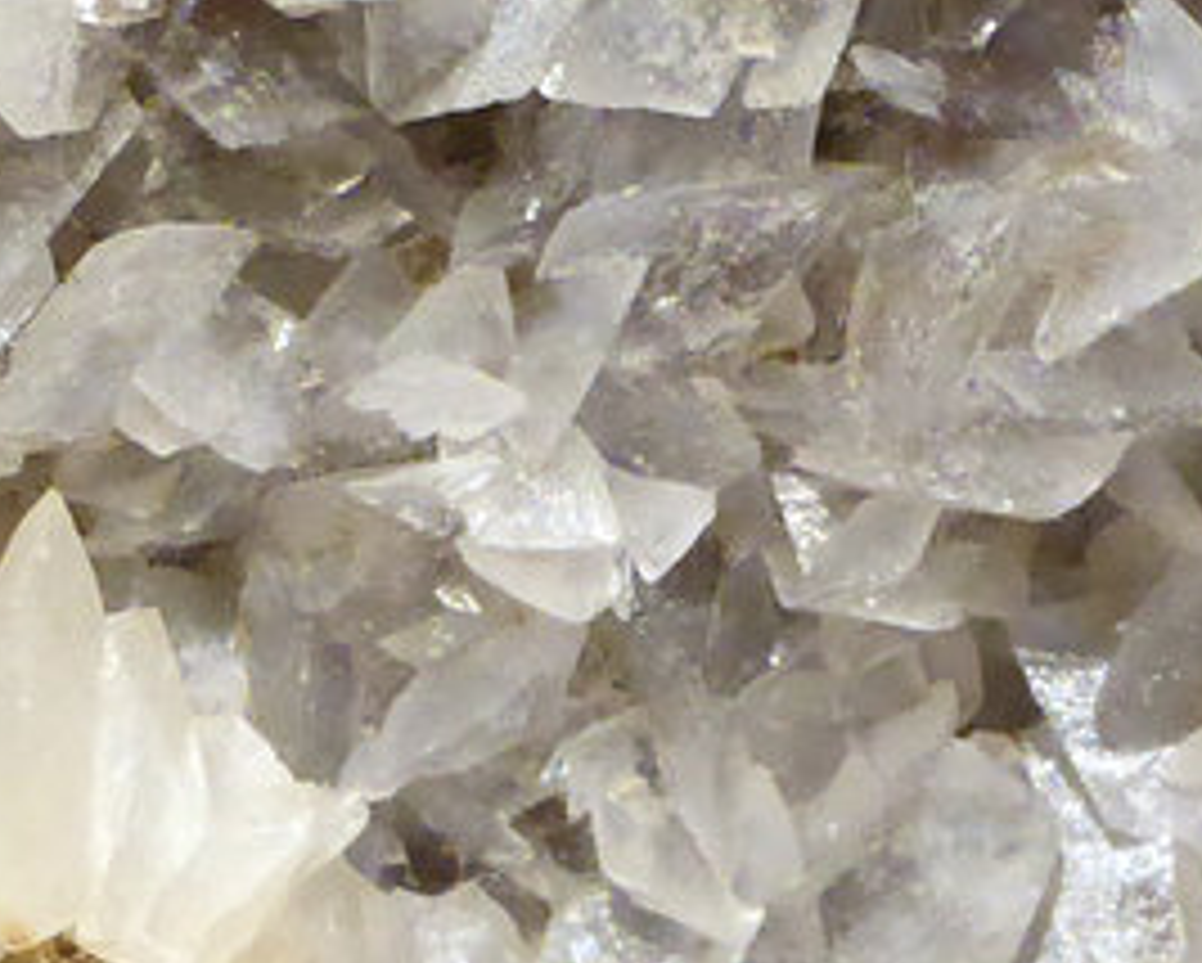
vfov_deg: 5.8
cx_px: 756
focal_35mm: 269
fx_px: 9577
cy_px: 572
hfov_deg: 7.2
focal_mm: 7.9
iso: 400
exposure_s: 1/15
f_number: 4.1
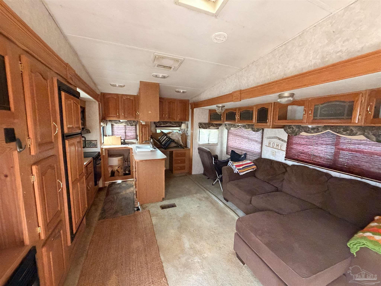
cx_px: 190
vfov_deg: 85.7
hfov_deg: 102.1
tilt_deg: -7.0
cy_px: 143
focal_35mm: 14
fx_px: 154
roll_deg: +0.5
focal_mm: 2.22
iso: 500
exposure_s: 1/60
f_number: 2.2
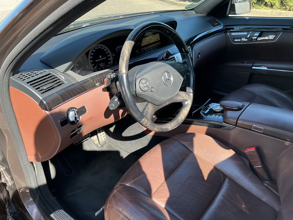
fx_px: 245
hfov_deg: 61.7
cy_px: 110
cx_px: 146
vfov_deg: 48.2
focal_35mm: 29
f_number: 1.8
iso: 20
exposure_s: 1/120
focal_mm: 3
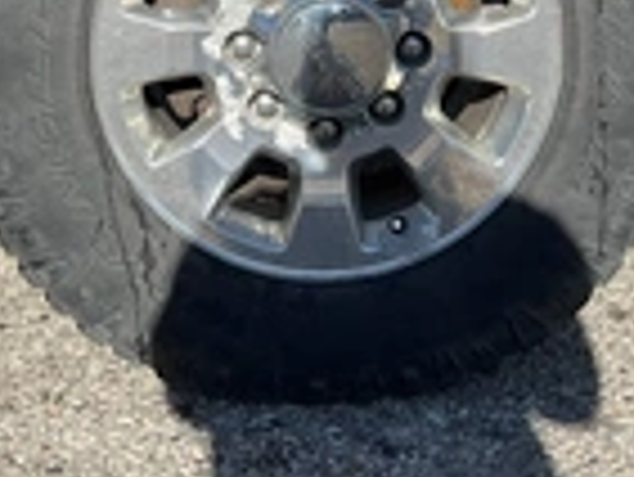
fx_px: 1503
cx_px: 324
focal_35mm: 82
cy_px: -180
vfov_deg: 16.8
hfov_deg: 23.8
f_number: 1.8
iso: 25
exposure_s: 1/1144
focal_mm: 3
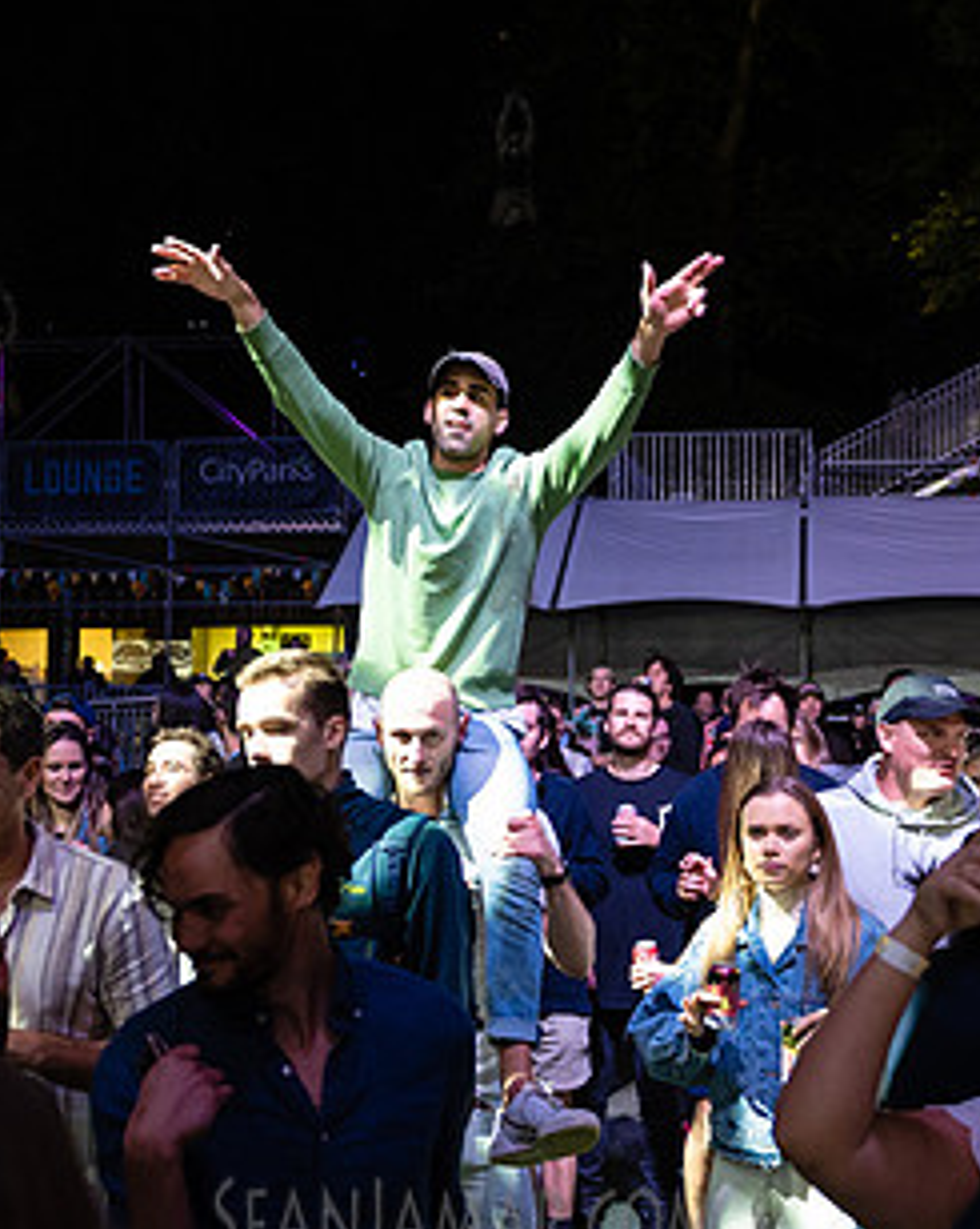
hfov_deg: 27.1
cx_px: 512
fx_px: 2033
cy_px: 542
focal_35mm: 56
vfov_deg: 33.6
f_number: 3.2
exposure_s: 1/250
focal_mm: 28
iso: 2000
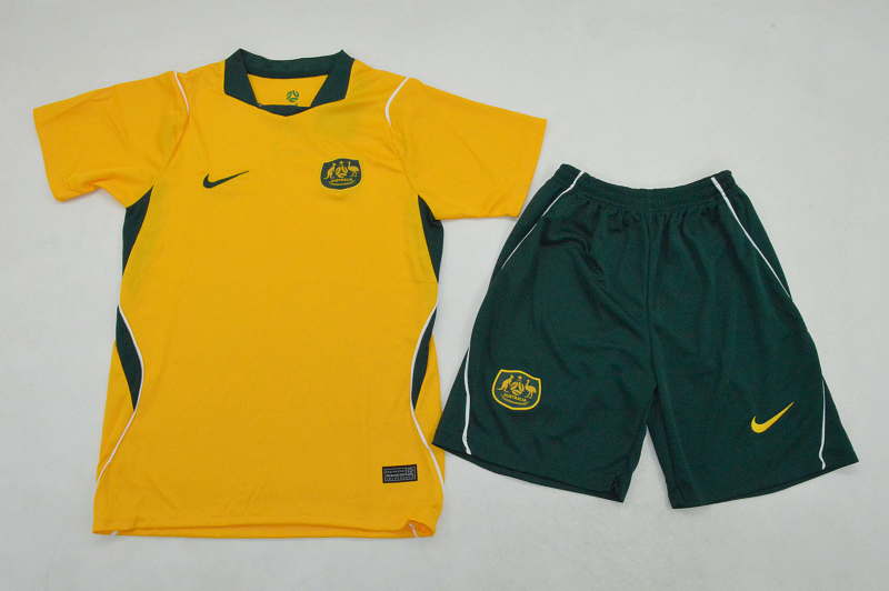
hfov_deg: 57.3
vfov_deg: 39.9
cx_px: 444
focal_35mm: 33
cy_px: 296
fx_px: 814
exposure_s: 1/200
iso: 6400
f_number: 25
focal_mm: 22
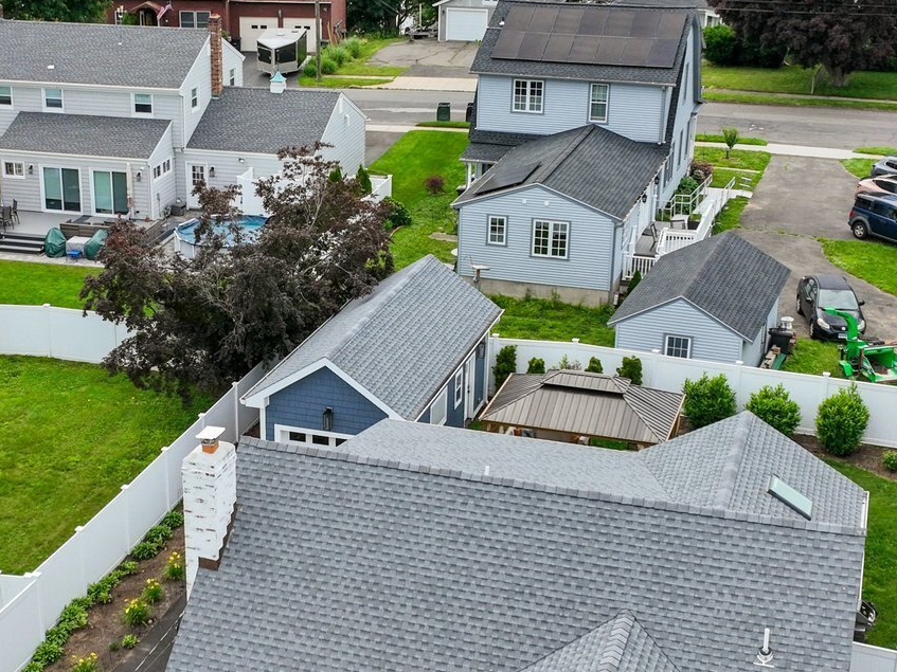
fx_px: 1503
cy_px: 377
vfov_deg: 25.2
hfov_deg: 33.0
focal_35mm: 58
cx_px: 303
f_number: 2.8
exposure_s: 1/2000
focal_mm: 12.3
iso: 210
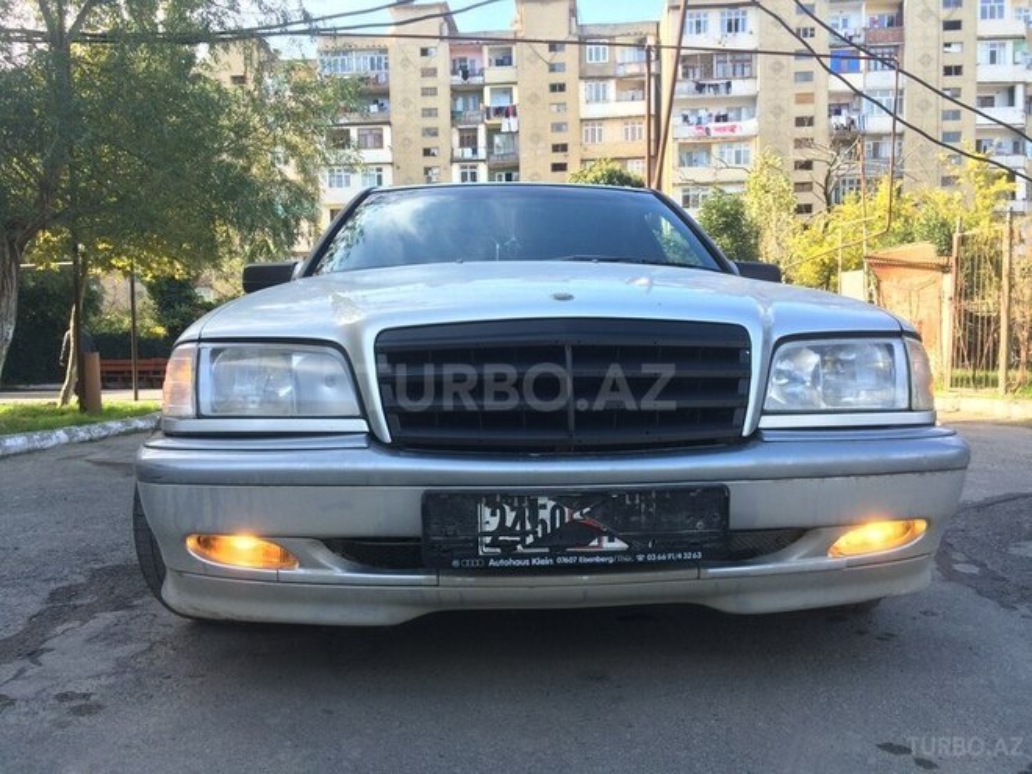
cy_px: 387
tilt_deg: -4.0
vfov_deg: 48.2
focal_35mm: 29
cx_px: 516
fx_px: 865
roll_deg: -0.9
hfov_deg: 61.7
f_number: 2.2
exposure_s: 1/247
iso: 32
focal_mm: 4.15
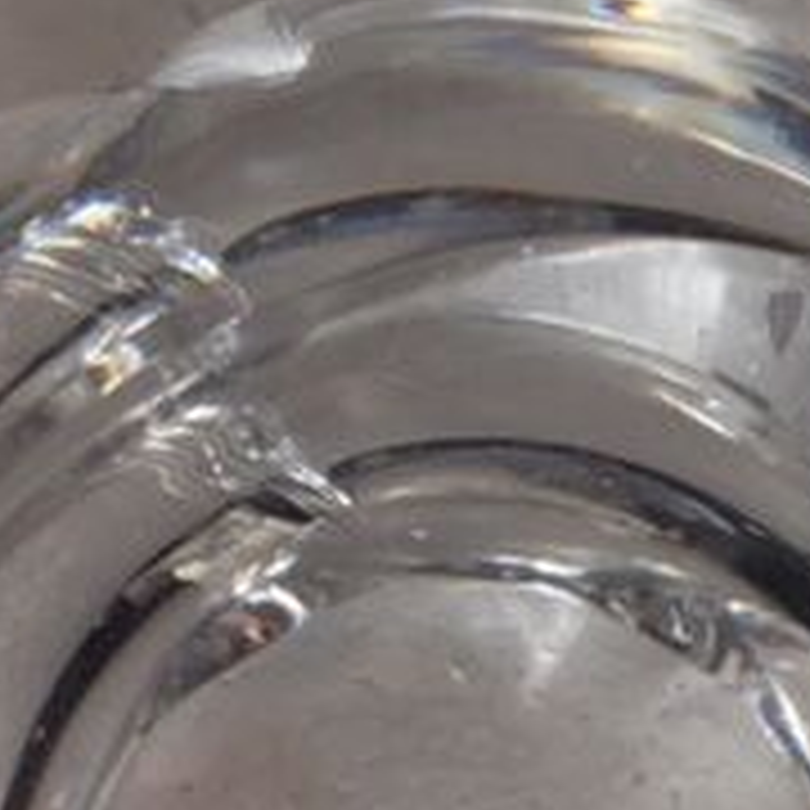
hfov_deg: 19.1
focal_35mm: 91
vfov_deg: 18.3
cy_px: 900
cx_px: 446
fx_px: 2409
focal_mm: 4.15
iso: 32
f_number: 2.2
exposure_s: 1/101
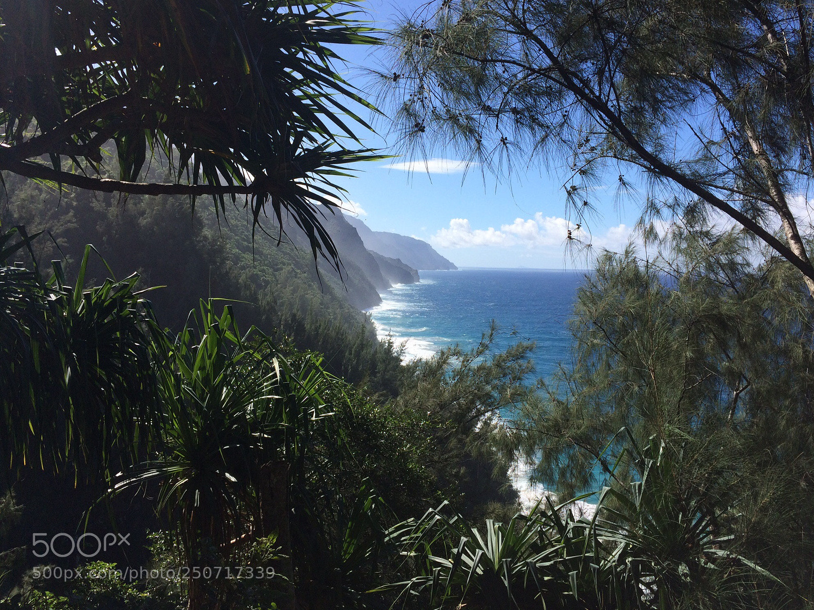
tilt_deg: -7.8
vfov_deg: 46.8
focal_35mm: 30
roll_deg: -1.7
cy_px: 299
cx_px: 420
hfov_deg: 60.0
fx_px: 705
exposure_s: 1/2415
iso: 32
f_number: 2.2
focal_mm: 4.15
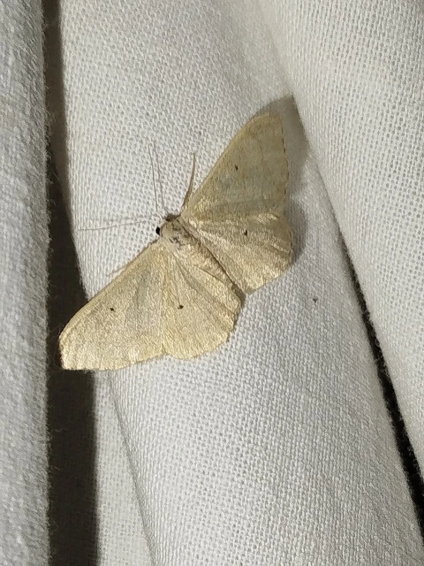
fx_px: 1372
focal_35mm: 84
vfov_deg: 23.3
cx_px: 212
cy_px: 283
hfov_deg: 17.6
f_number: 1.7
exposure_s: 1/50
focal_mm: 5.31
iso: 80
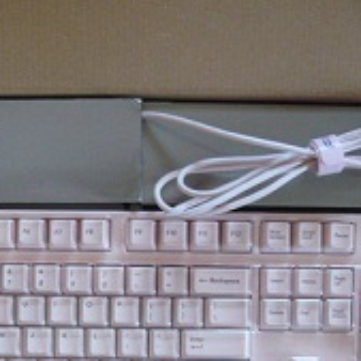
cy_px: 293
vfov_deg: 21.9
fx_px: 920
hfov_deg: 22.2
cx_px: 147
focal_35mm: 78
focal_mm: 6.2
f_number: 3.2
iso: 400
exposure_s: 1/30
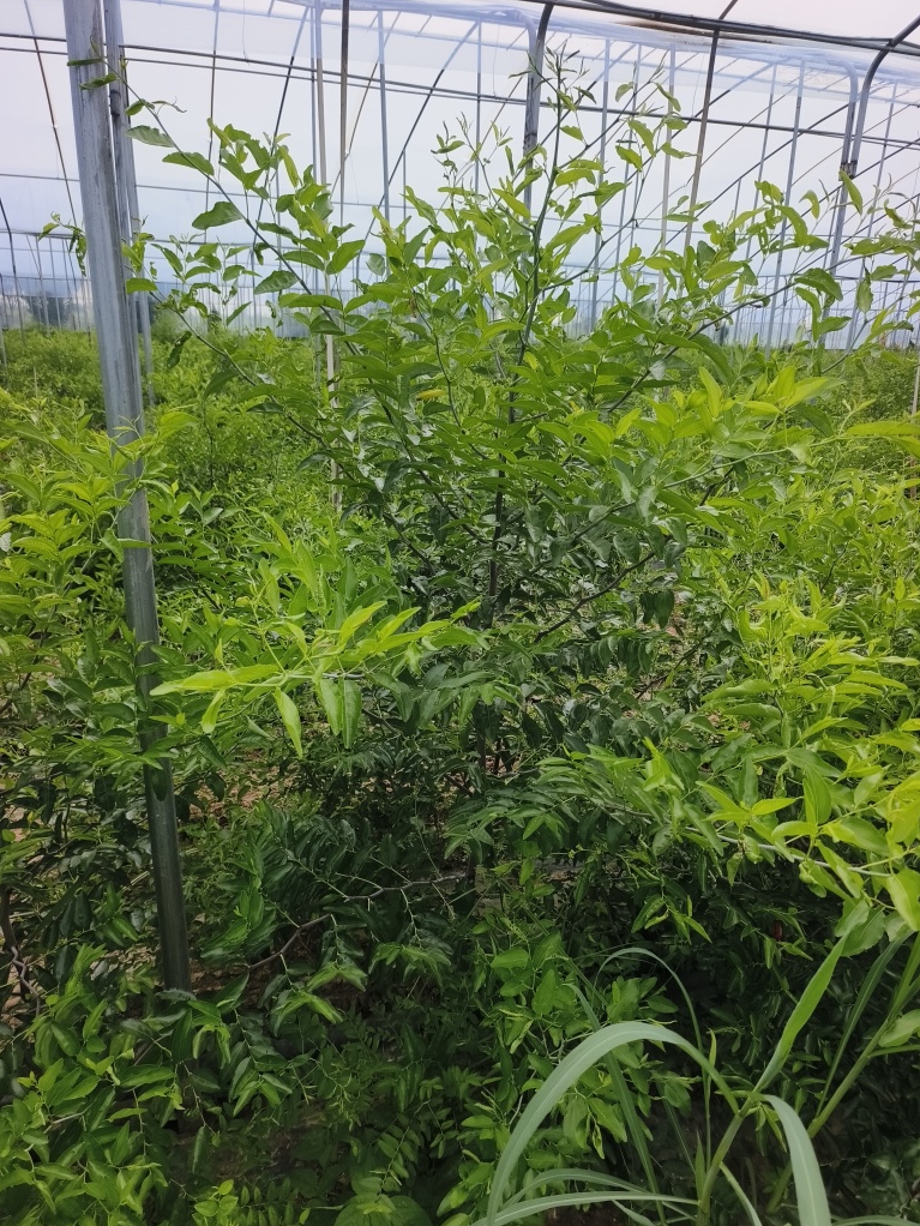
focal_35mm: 24
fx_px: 850
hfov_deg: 56.8
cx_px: 445
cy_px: 628
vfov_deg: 71.6
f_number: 1.75
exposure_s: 1/1961
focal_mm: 5.5
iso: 72
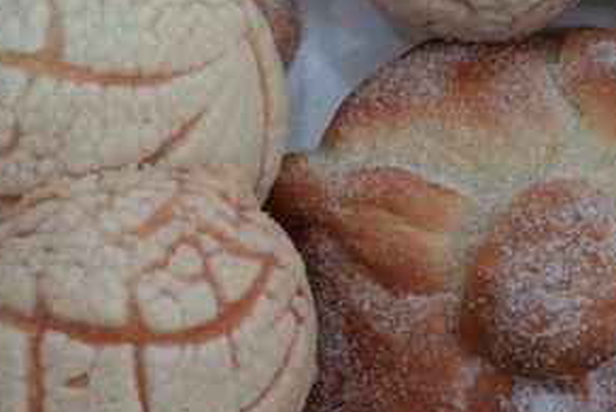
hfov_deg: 19.5
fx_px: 1781
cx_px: 187
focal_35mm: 104
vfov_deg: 13.1
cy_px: 96
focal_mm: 28
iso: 1600
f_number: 7.1
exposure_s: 1/160
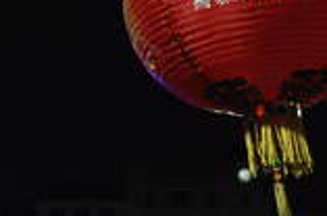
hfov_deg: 18.0
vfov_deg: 12.3
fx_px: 997
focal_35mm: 110
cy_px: 200
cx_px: -19
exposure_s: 1/20
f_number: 5
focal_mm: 18
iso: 640
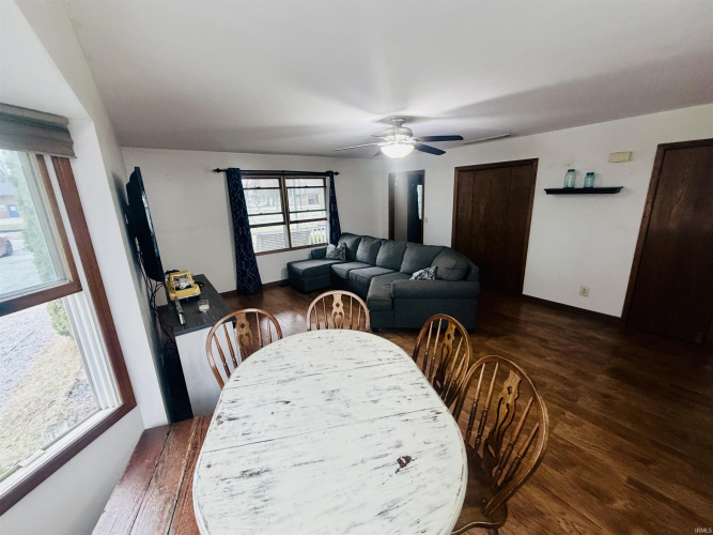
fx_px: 288
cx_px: 356
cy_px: 268
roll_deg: +2.8
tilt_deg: -14.8
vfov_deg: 85.7
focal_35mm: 14
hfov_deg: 102.1
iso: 400
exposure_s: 1/60
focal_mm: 2.22
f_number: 2.2
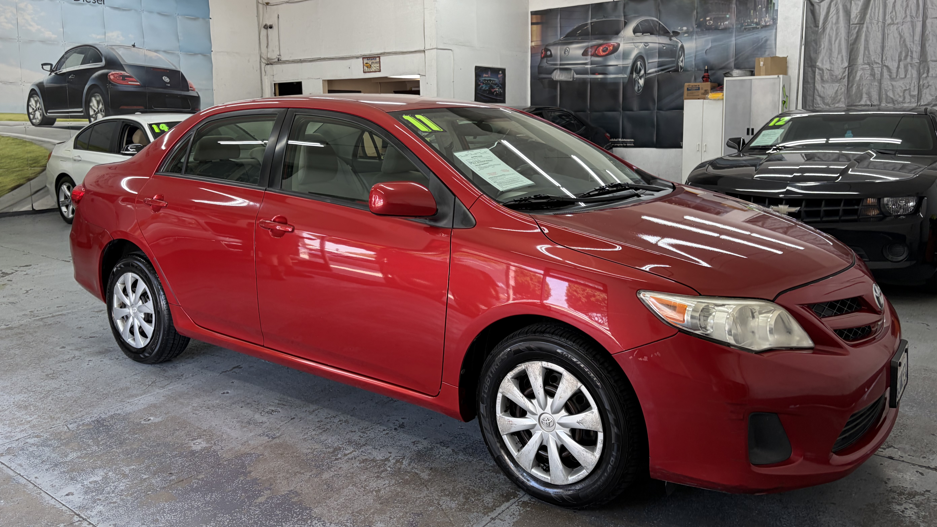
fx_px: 721
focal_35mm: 29
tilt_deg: -6.7
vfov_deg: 40.0
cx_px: 464
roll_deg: +0.8
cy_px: 204
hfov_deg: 66.1
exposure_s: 1/120
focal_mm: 5.96
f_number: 1.6
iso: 100
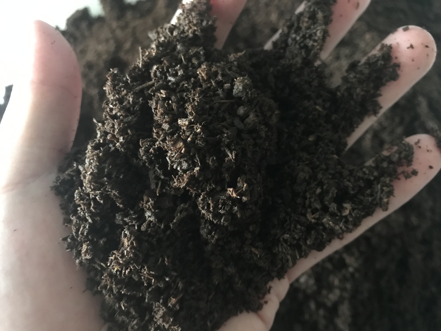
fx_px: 357
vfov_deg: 49.7
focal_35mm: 28
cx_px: 220
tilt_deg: -75.2
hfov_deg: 63.4
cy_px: 166
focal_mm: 3.99
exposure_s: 1/4
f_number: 1.8
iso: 100
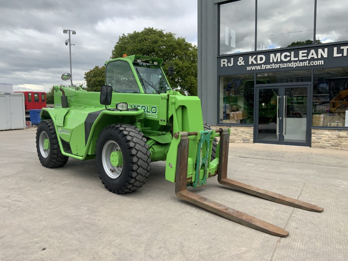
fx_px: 292
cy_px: 130
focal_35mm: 29
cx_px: 174
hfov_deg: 61.7
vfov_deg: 48.2
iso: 16
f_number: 1.8
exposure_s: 1/1055
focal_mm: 3
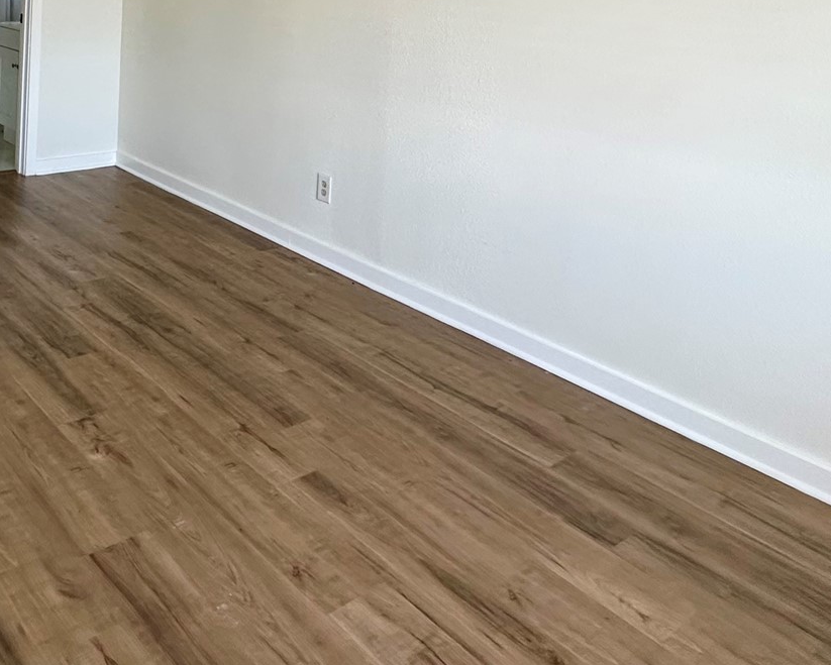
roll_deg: -2.6
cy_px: -27
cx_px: 192
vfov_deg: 37.8
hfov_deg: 50.3
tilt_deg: -1.1
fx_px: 837
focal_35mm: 34
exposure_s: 1/99
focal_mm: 2.22
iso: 200
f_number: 2.2
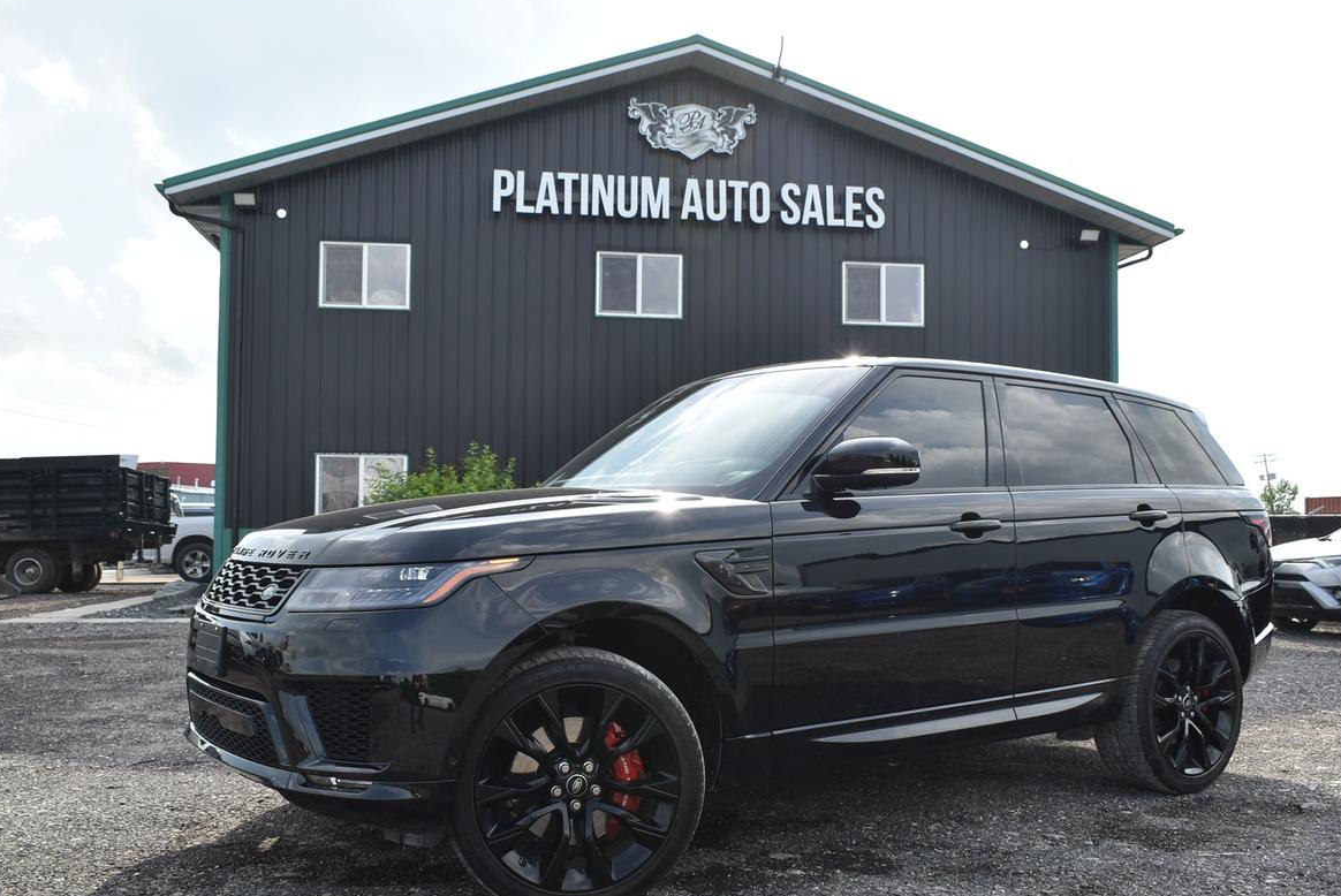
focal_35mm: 33
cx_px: 676
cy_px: 476
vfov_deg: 40.0
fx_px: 1230
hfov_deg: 57.2
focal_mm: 20
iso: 160
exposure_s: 1/250
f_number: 8
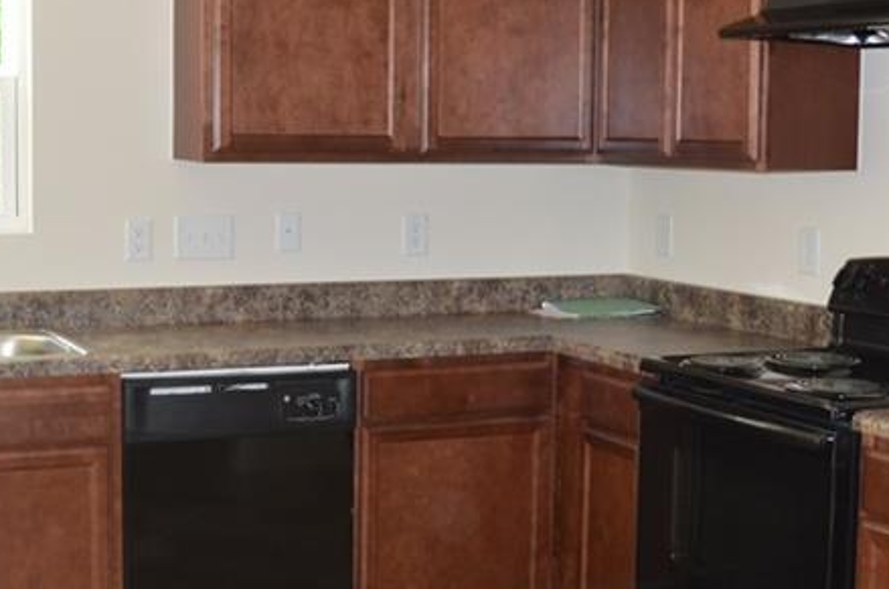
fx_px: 1553
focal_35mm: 63
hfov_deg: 31.9
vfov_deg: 21.5
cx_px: 431
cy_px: 257
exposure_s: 1/60
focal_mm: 18
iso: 400
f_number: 4
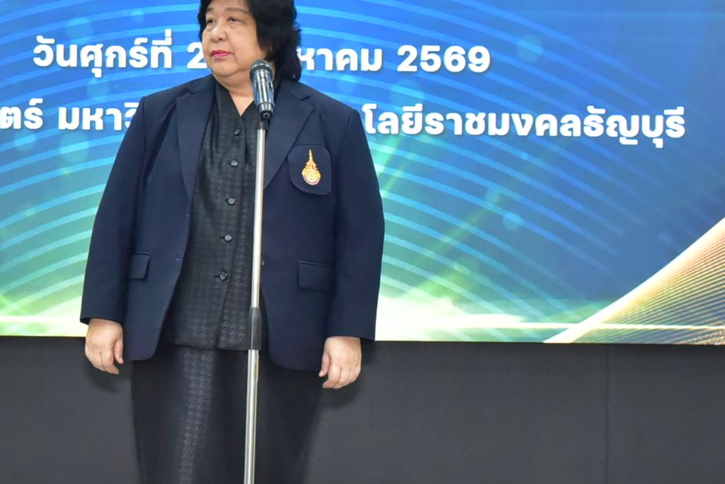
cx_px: 249
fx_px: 1995
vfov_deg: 13.8
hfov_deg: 20.5
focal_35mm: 99
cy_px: 159
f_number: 5.6
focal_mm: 38
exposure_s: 1/200
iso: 4000
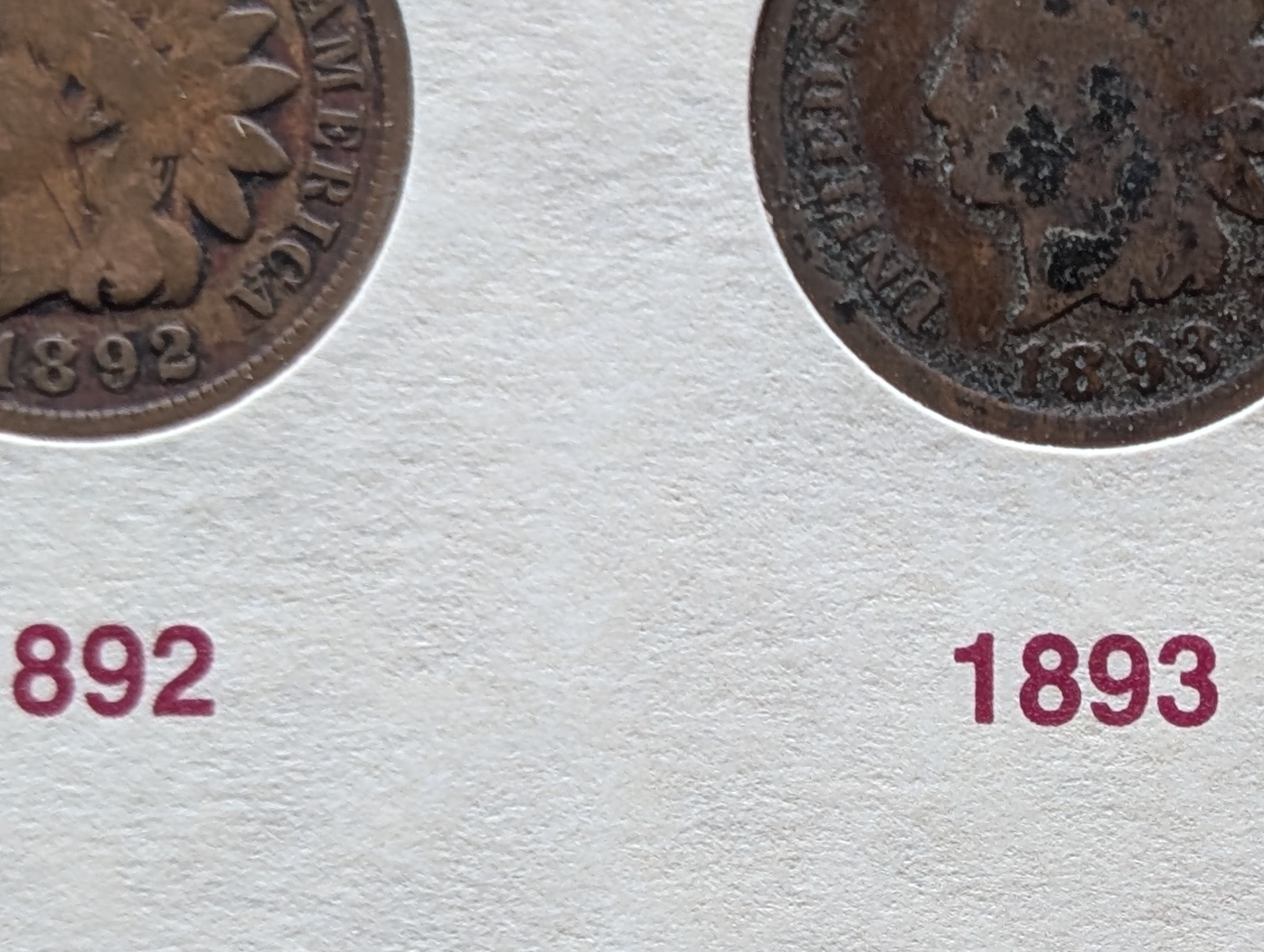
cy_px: 1017
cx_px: 1302
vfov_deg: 10.3
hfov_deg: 13.6
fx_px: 5230
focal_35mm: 143
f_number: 1.68
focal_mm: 6.9
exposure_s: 1/35.3
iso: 32
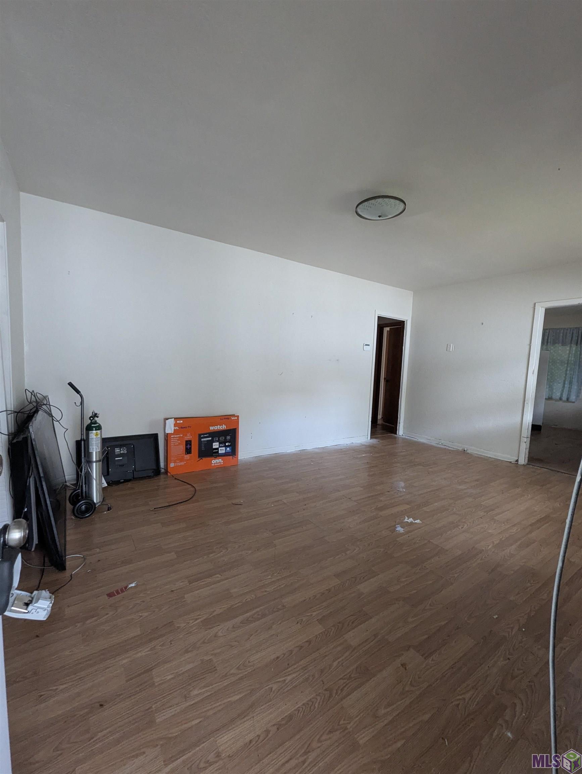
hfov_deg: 90.0
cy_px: 387
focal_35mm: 13
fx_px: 291
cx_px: 291
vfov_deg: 106.1
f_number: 2.2
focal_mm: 1.95
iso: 442
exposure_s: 1/41.6
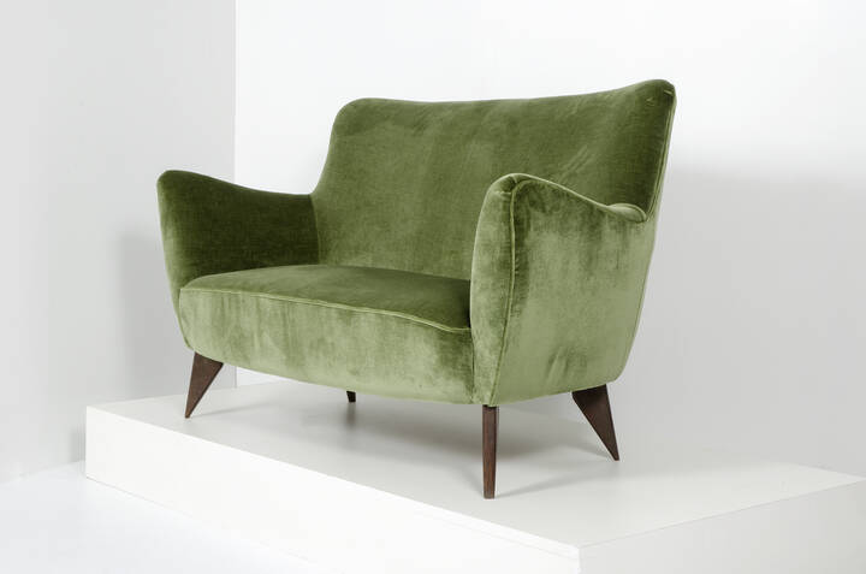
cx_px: 433
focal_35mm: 57
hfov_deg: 35.1
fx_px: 1368
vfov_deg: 23.7
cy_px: 287
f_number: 22
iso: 125
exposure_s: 1/200
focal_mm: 38
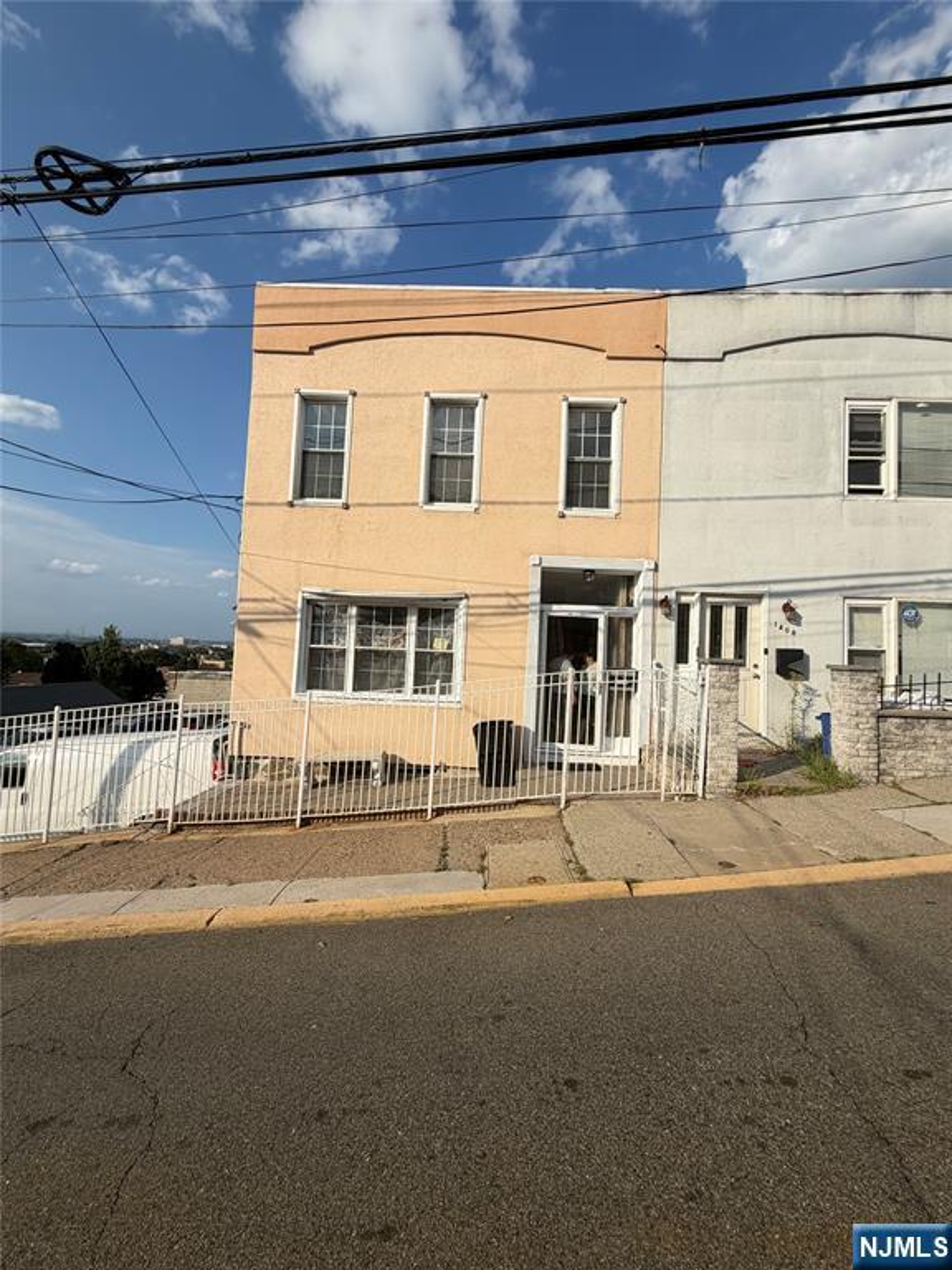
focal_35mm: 14
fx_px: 513
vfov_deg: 102.1
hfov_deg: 85.7
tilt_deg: +2.3
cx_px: 476
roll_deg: -2.9
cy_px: 635
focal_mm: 2.22
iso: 20
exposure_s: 1/1431
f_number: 2.2
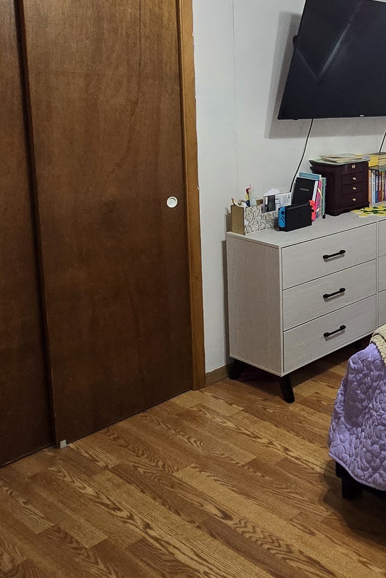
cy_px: 168
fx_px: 611
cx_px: 481
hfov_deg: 29.4
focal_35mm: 38
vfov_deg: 49.3
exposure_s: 1/60
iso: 400
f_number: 2.2
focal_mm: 2.2
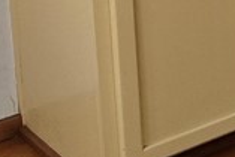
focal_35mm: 156
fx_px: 1019
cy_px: -263
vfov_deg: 7.9
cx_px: 732
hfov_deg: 9.7
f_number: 1.7
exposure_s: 1/180
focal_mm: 6.3
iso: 200
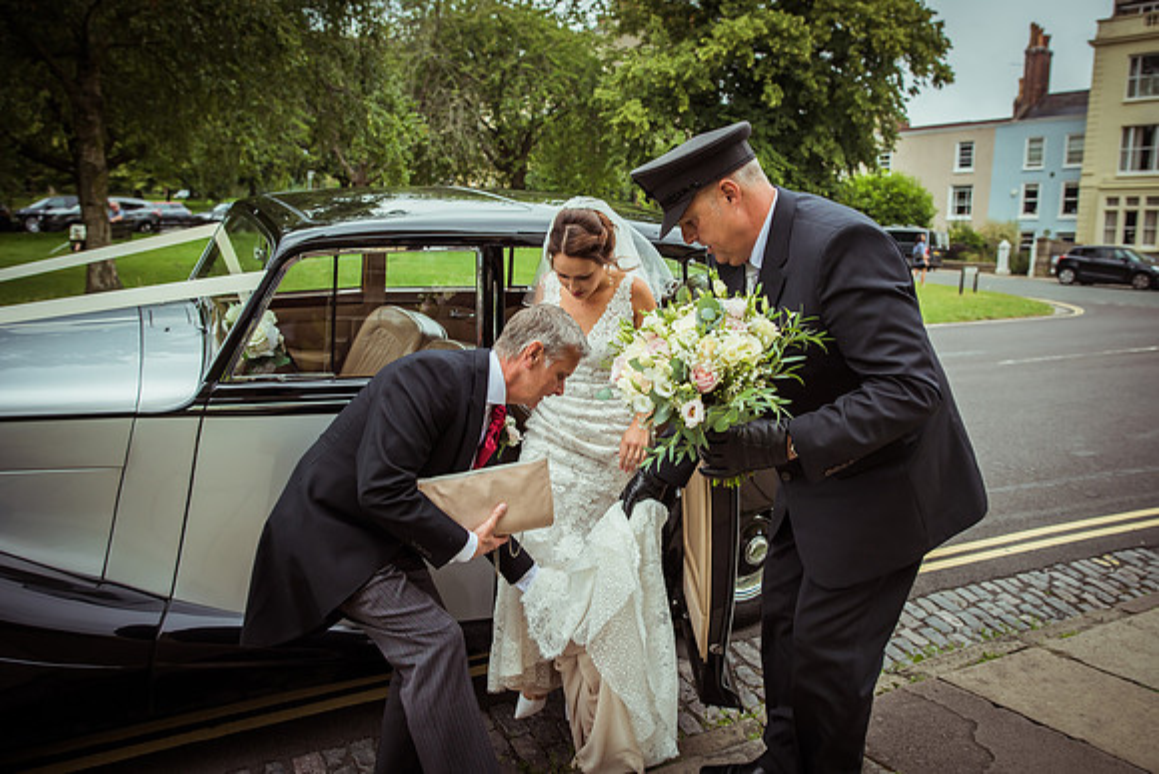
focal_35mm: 25
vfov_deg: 51.7
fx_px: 797
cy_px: 377
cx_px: 595
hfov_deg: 72.0
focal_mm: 24
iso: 180
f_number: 3.5
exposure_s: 1/1250
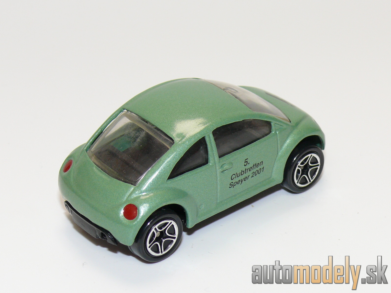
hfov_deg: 18.7
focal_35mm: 105
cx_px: 196
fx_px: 1186
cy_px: 146
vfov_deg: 14.1
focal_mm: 13.7
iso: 100
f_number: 4
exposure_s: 1/30
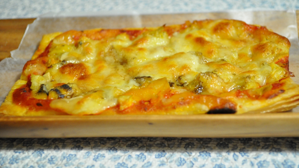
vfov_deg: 22.2
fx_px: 428
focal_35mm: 54
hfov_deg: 38.5
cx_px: 150
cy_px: 76
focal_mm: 34
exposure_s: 1/50
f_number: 5
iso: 1600
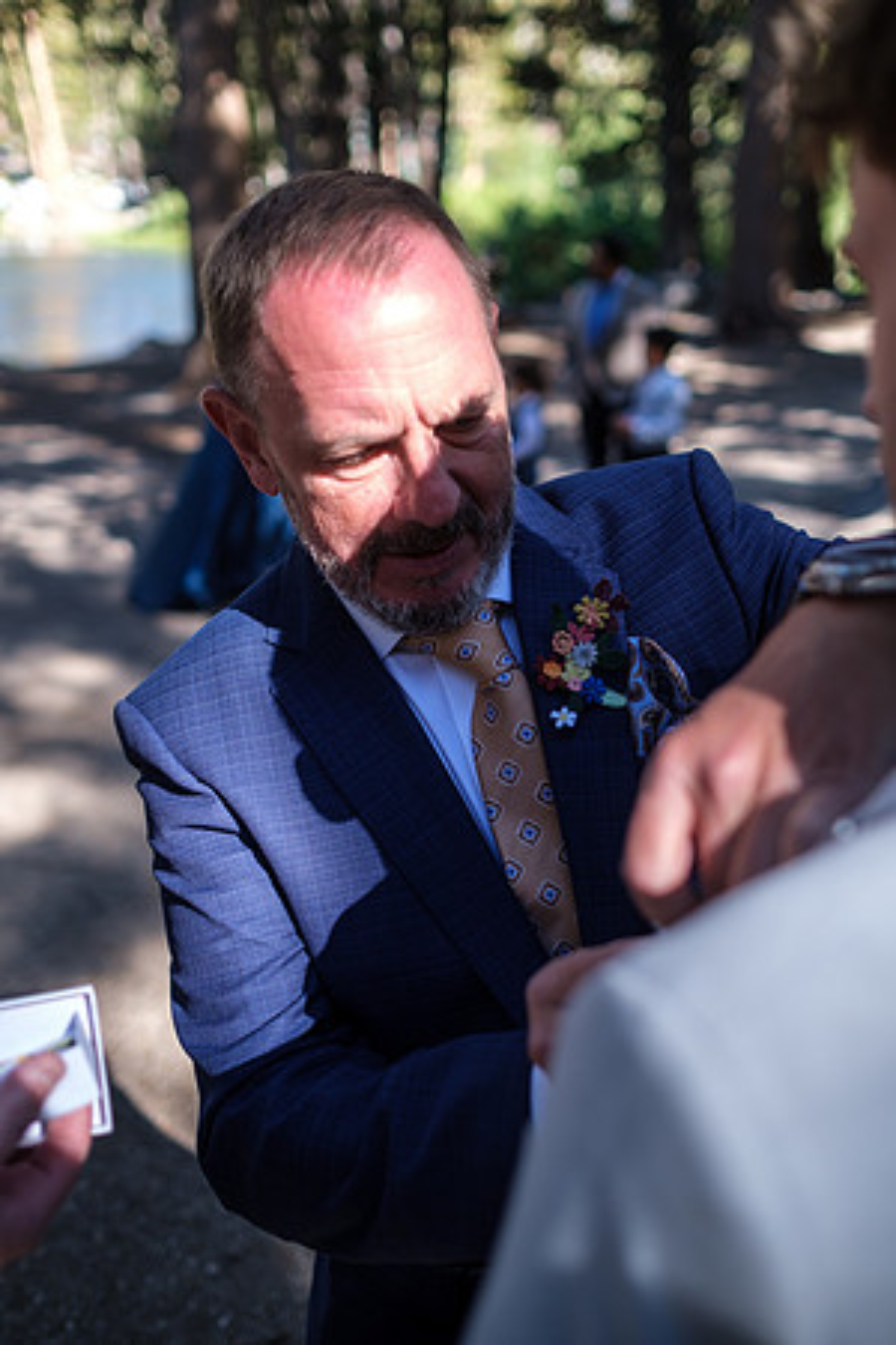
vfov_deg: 54.4
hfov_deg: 37.9
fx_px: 1307
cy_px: 672
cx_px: 448
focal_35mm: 35
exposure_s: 1/640
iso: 160
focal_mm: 23
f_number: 1.8
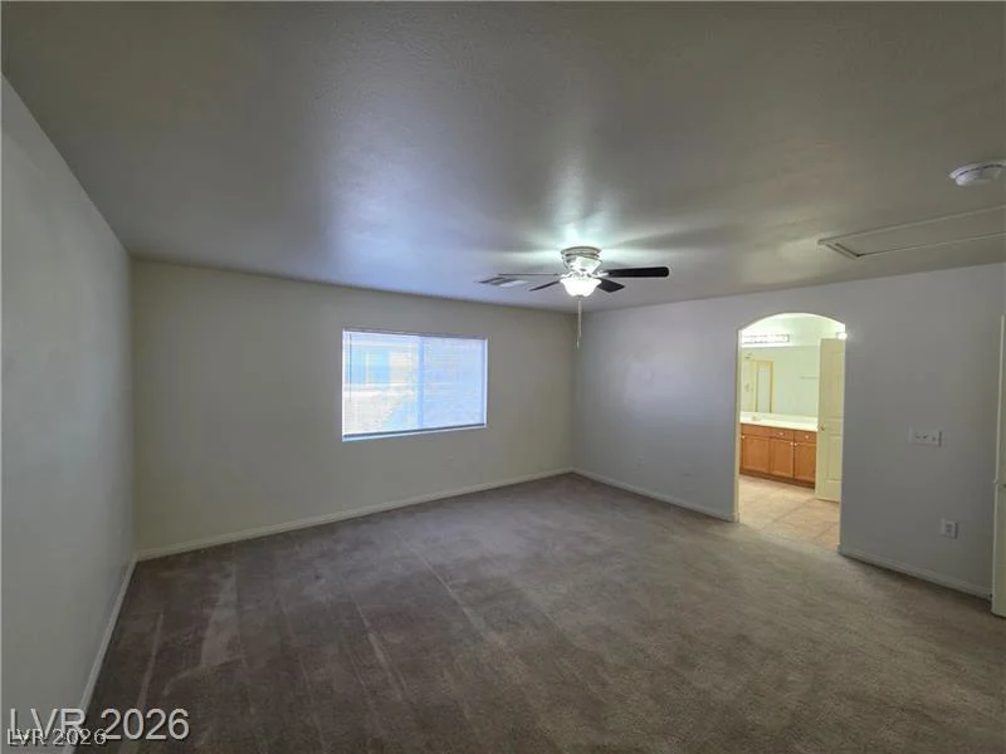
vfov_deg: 89.9
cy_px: 377
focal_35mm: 13
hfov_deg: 106.2
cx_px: 503
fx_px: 378
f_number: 1.9
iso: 160
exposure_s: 1/60
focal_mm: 2.2
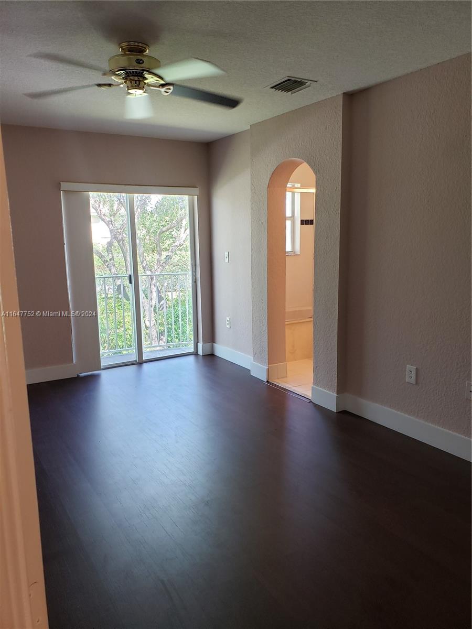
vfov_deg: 67.3
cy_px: 314
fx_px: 473
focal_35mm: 26
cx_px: 236
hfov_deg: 53.1
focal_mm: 4.3
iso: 125
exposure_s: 1/60
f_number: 2.4
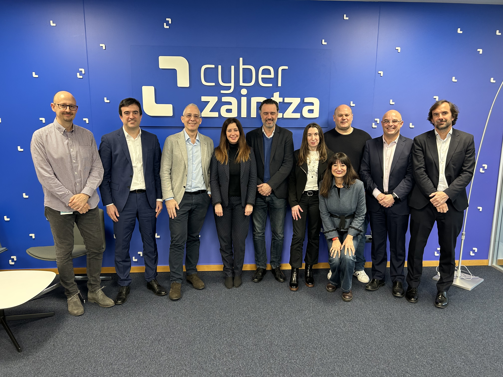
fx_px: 378
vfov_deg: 53.1
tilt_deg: -9.4
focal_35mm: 26
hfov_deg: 67.3
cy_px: 188
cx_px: 252
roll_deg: -0.2
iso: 125
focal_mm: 5.7
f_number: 1.5
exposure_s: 1/50
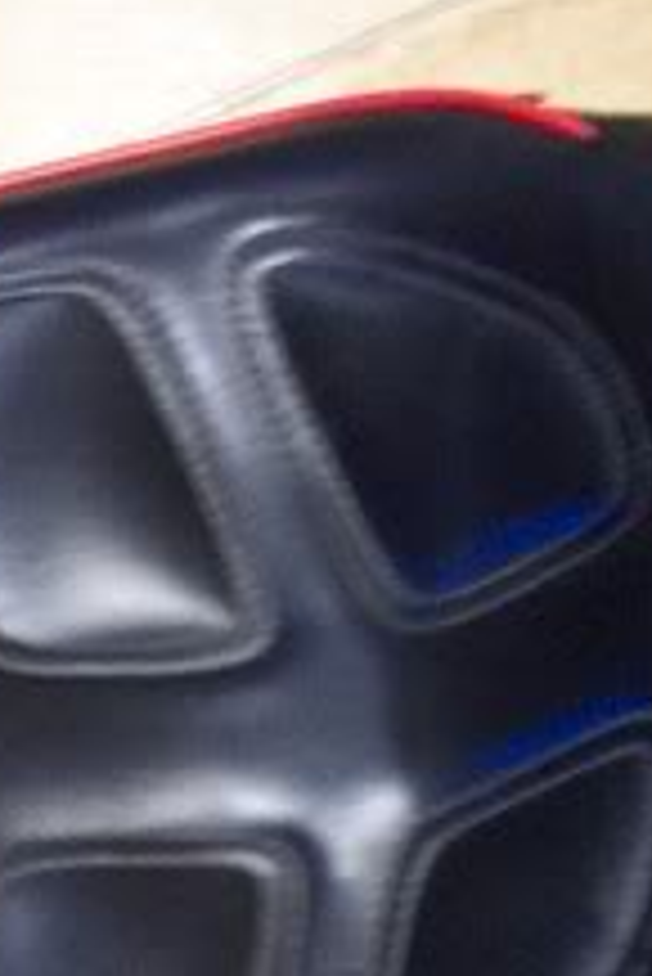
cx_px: 364
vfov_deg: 15.4
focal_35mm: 129
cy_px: 1104
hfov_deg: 10.6
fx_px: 3499
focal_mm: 7.5
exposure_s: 1/10
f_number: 2.8
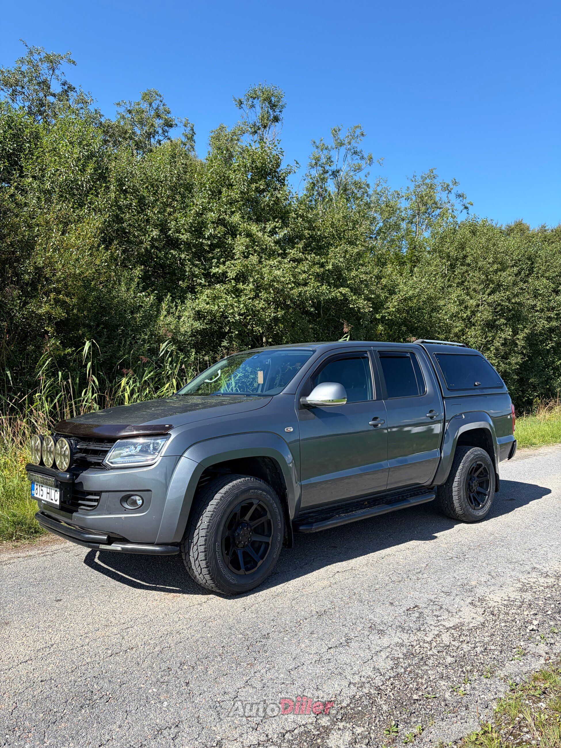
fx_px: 562
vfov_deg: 67.3
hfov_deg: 53.1
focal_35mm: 26
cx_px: 280
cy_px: 374
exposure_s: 1/2012
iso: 50
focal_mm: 5.96
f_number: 1.6
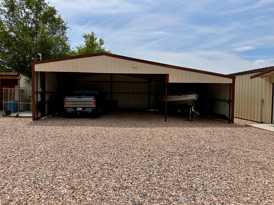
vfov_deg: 56.8
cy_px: 102
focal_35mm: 24
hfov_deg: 71.6
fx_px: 190
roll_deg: -0.9
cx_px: 137
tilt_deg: -2.8
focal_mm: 6.86
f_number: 1.78
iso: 80
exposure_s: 1/7576
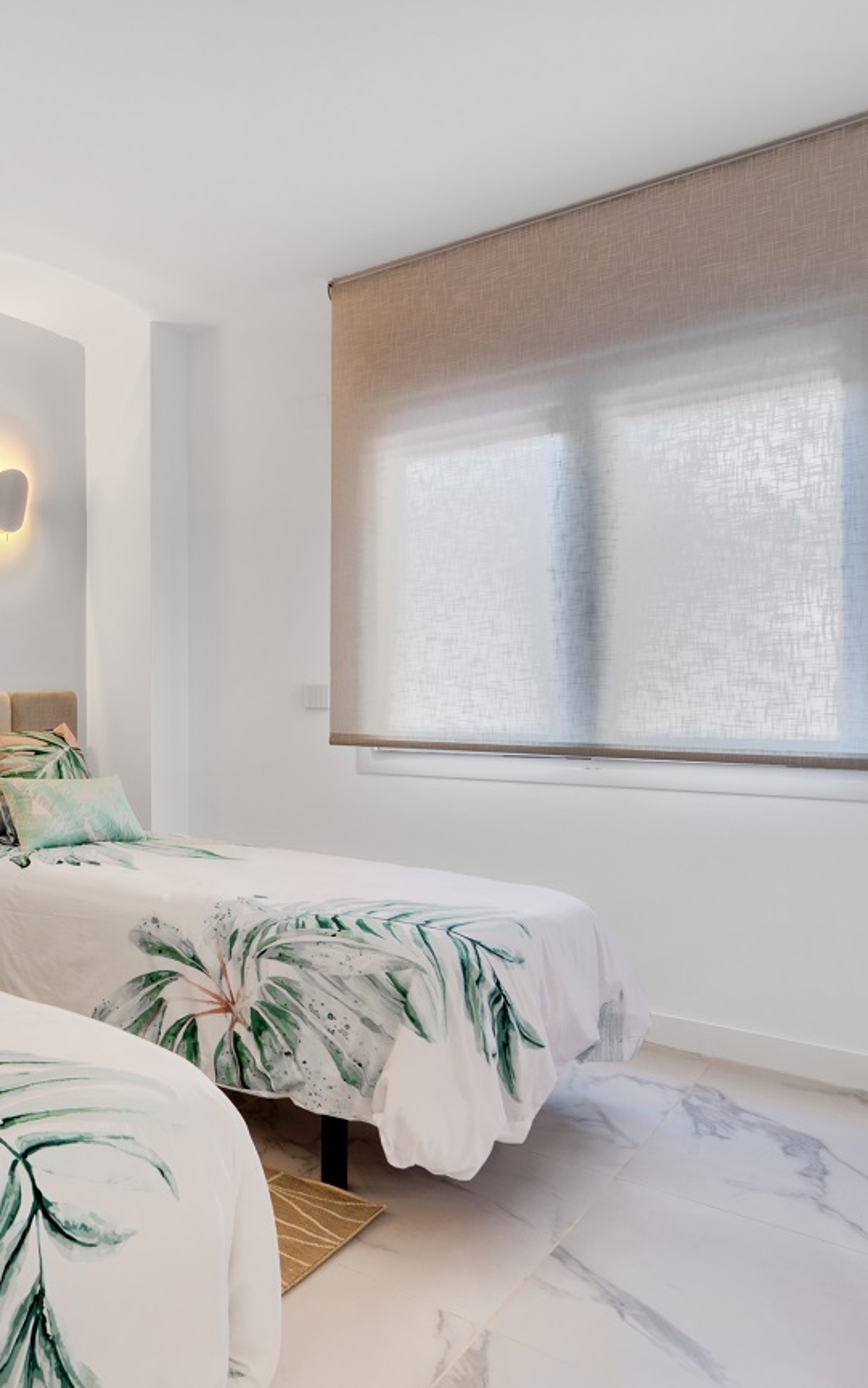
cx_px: -50
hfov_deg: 41.1
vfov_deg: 72.5
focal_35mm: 25
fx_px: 946
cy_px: 704
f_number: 10
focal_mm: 16
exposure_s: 1/8
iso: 100
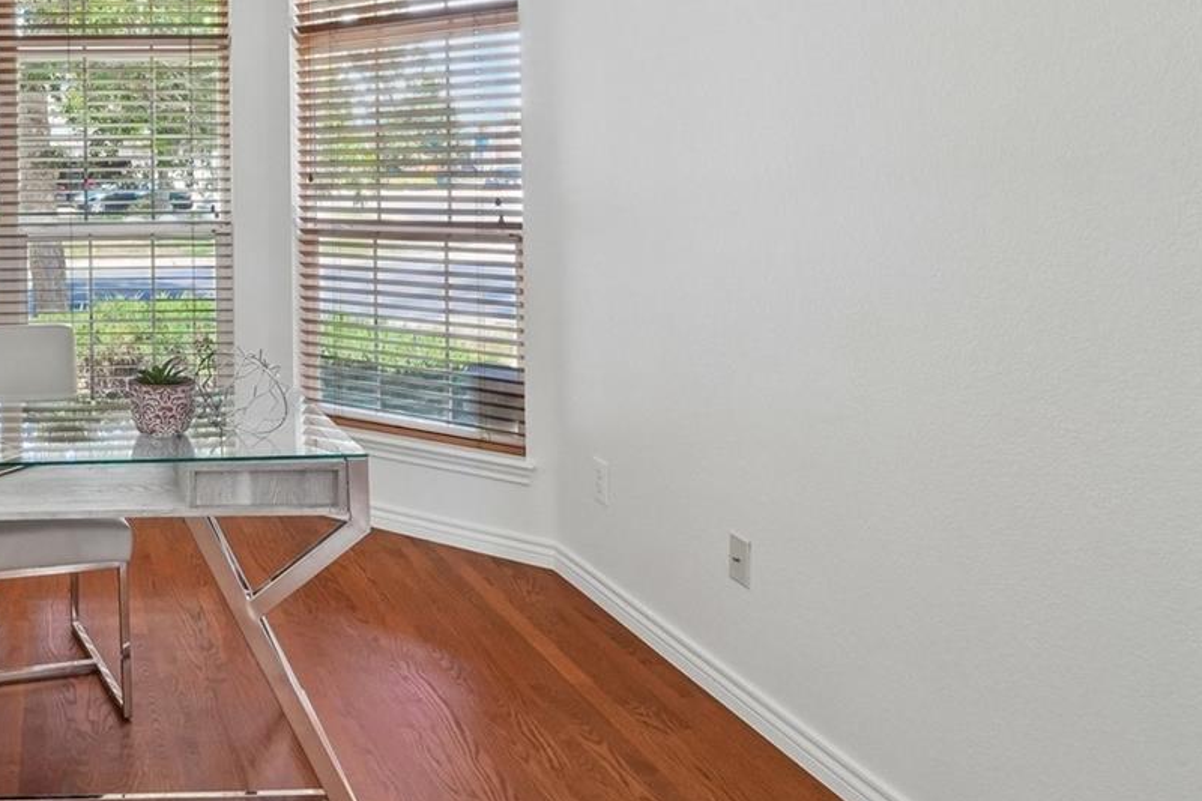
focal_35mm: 30
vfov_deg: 41.9
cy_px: 176
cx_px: 77
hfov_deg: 52.7
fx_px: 1001
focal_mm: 10
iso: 800
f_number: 8
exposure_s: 1/10
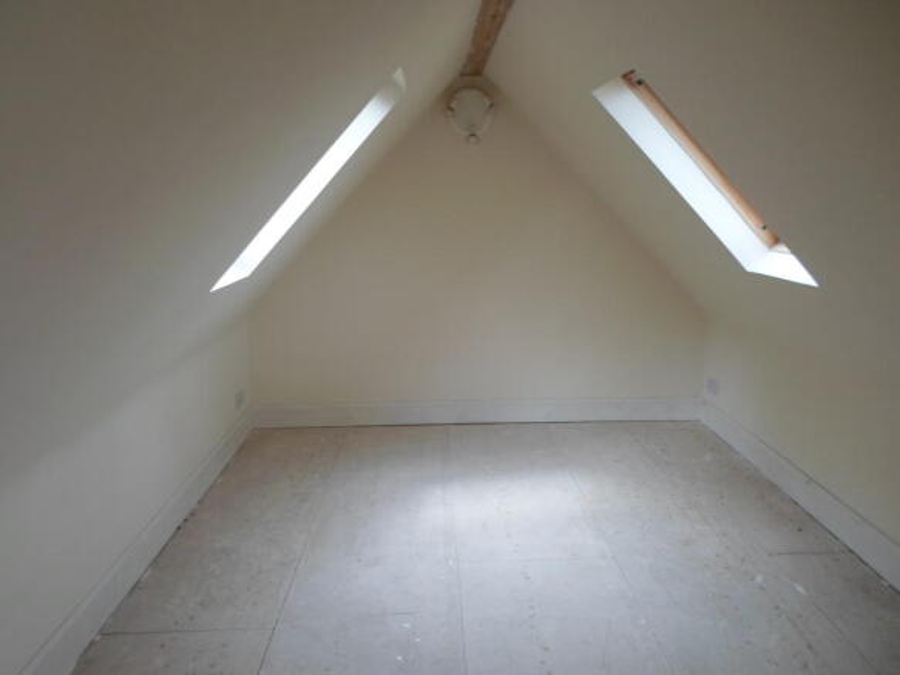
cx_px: 450
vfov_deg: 54.9
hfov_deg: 69.4
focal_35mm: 25
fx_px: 650
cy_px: 338
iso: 80
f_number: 2.5
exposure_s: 1/90
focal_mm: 4.5
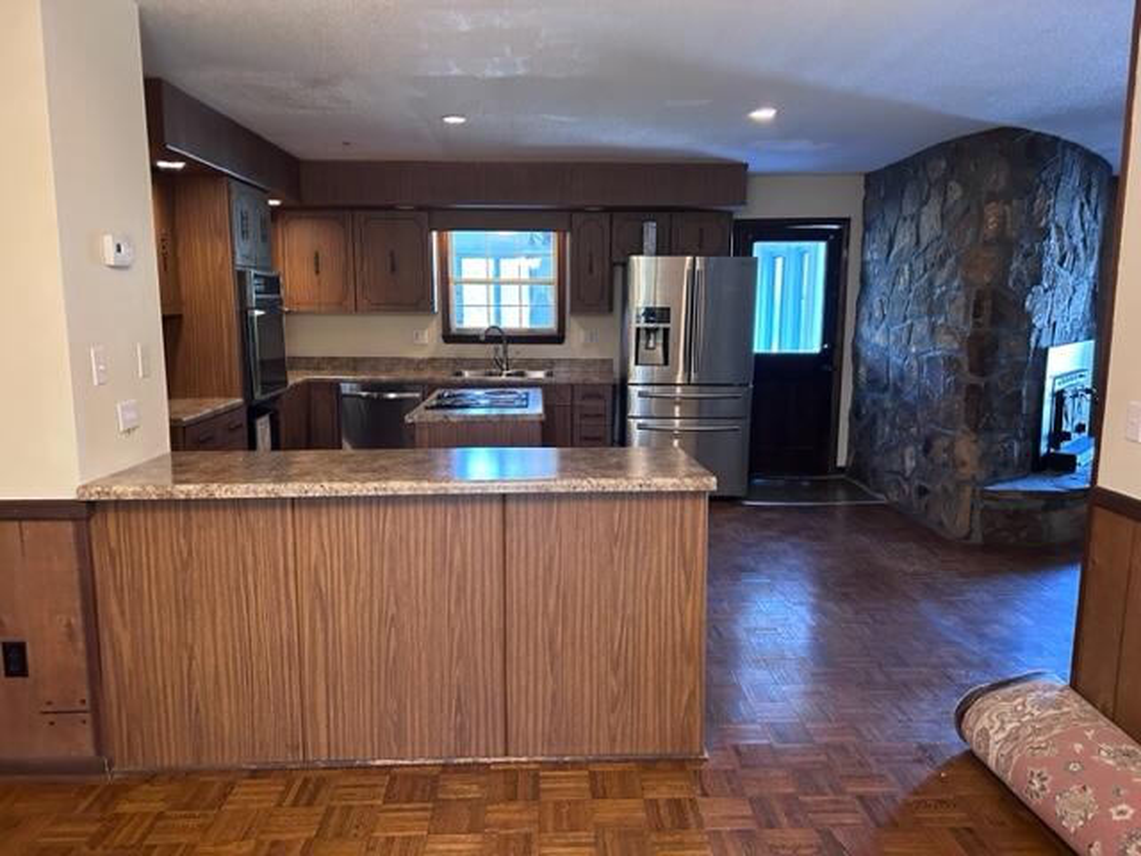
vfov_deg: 53.1
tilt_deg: -8.2
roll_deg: +0.6
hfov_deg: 67.3
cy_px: 428
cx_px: 570
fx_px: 857
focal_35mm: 26
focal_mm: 5.7
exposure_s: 1/40
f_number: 1.5
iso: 500
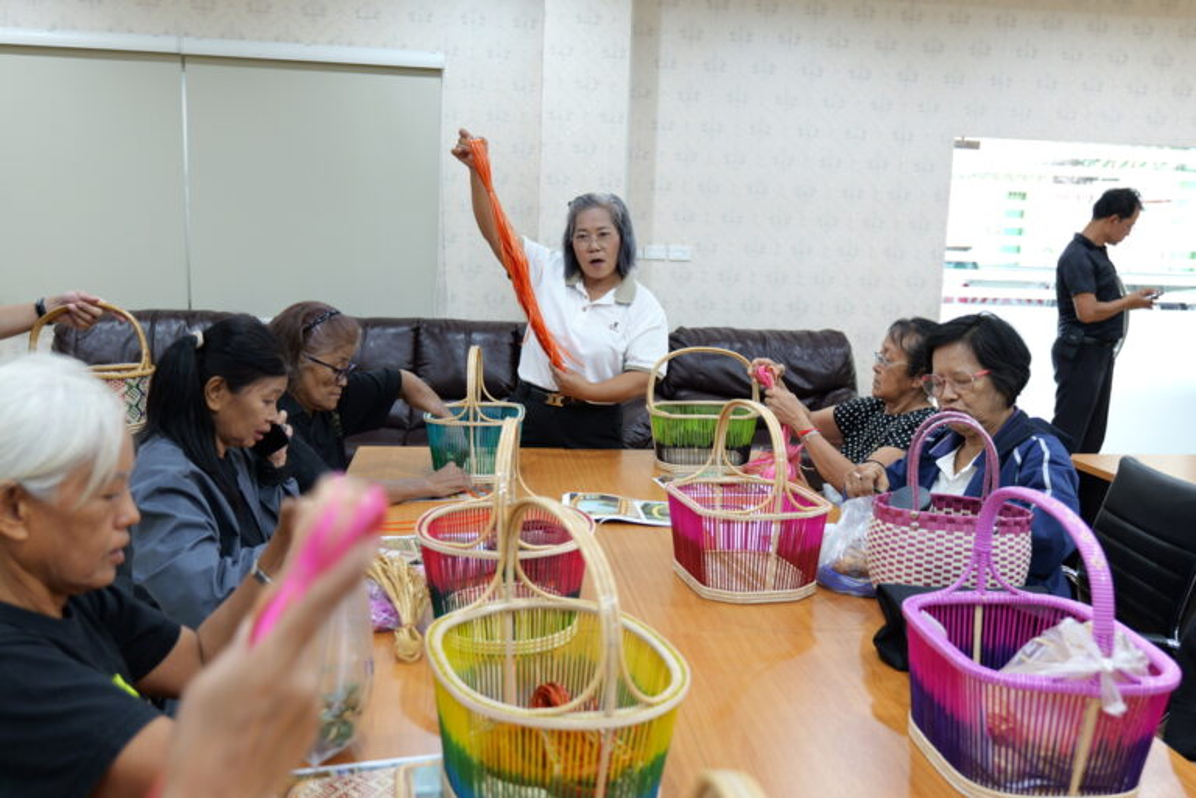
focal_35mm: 31
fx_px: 1030
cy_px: 399
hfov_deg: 60.3
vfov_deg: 42.3
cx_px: 598
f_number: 4.2
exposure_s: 1/40
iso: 1000
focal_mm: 31
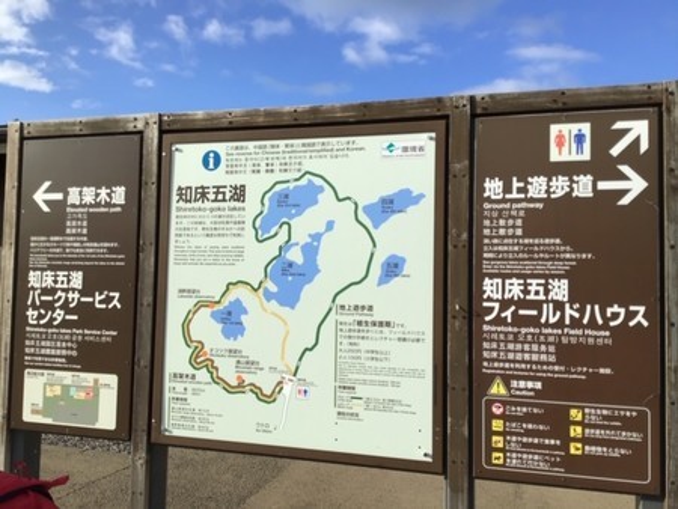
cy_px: 254
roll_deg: -2.6
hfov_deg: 58.3
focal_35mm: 31
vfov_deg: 45.5
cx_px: 339
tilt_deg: +0.8
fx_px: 607
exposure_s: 1/1335
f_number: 2.4
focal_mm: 3.3
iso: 25
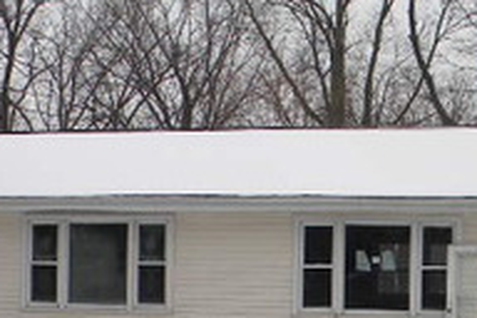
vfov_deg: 13.9
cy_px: 308
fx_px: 1285
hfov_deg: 21.0
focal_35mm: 97
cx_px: 226
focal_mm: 5
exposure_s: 1/96.8
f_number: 3.5
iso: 80
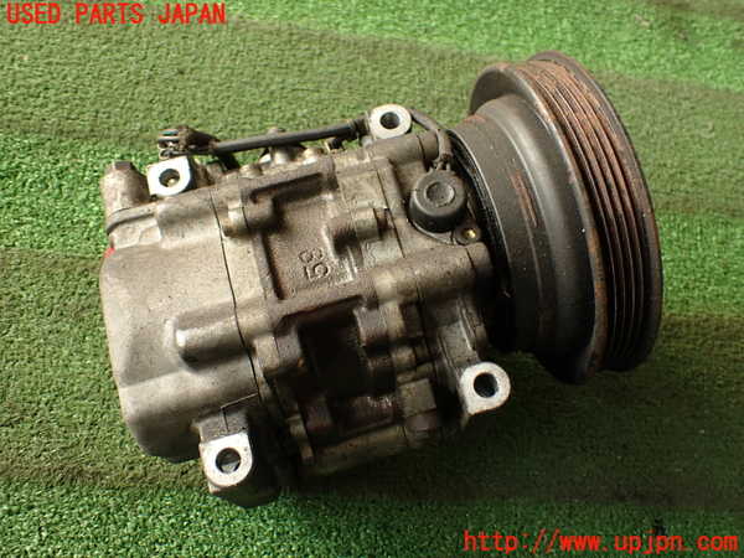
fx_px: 688
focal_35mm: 32
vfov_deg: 44.2
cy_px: 279
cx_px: 372
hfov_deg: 56.8
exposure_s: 1/60
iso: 125
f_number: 2.4
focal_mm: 5.79
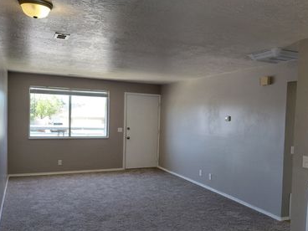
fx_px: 303
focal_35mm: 34
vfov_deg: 41.6
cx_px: 192
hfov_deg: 53.4
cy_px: 136
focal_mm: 4.69
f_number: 1.8
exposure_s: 1/120
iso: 80
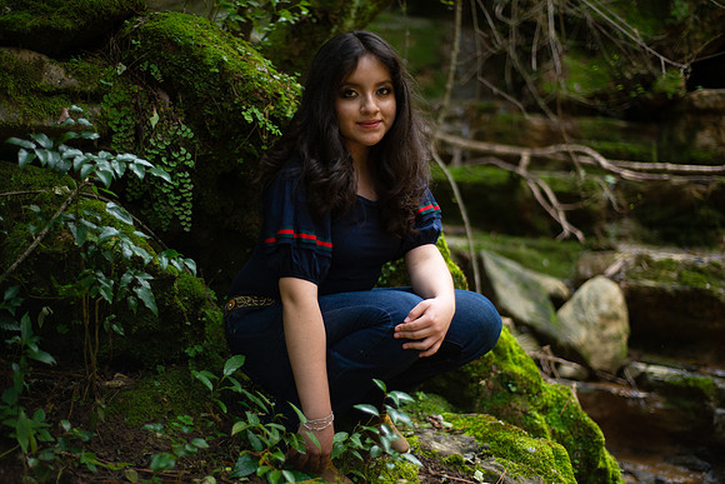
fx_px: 1007
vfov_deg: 27.0
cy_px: 242
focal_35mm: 50
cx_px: 362
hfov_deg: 39.6
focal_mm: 50
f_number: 1.8
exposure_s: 1/640
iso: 400
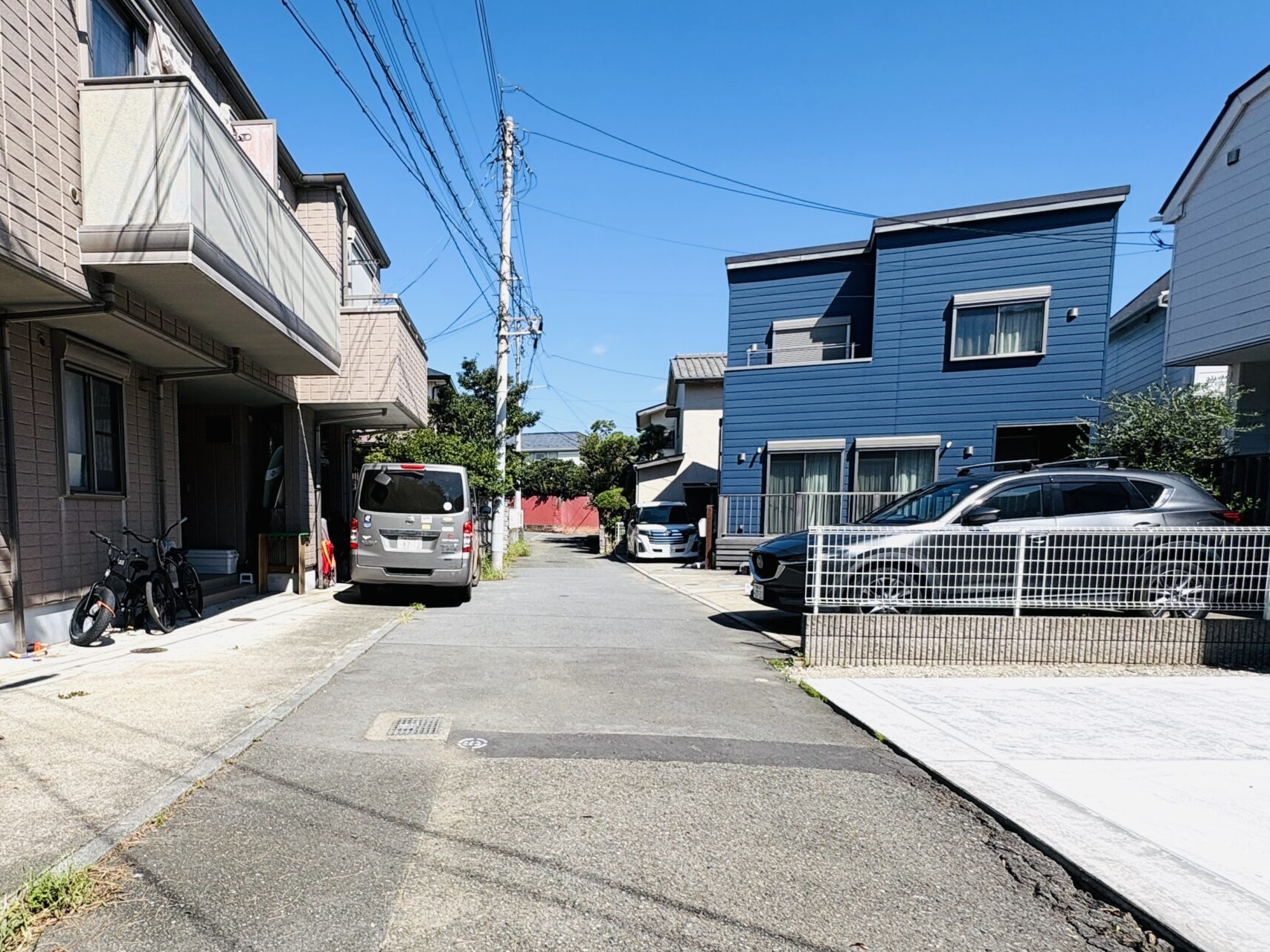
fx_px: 770
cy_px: 586
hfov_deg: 77.1
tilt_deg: -4.9
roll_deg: +0.8
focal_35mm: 21
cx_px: 451
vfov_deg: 62.7
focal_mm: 2.22
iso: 40
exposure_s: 1/1567
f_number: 2.2
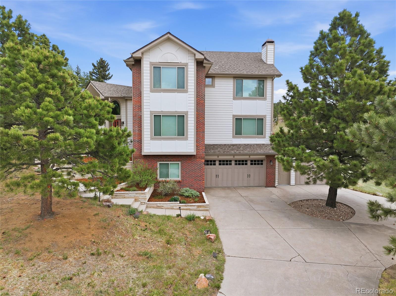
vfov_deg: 56.8
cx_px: 198
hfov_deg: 71.6
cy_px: 148
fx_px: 274
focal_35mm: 24
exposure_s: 1/160
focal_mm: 12.3
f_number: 8
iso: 100
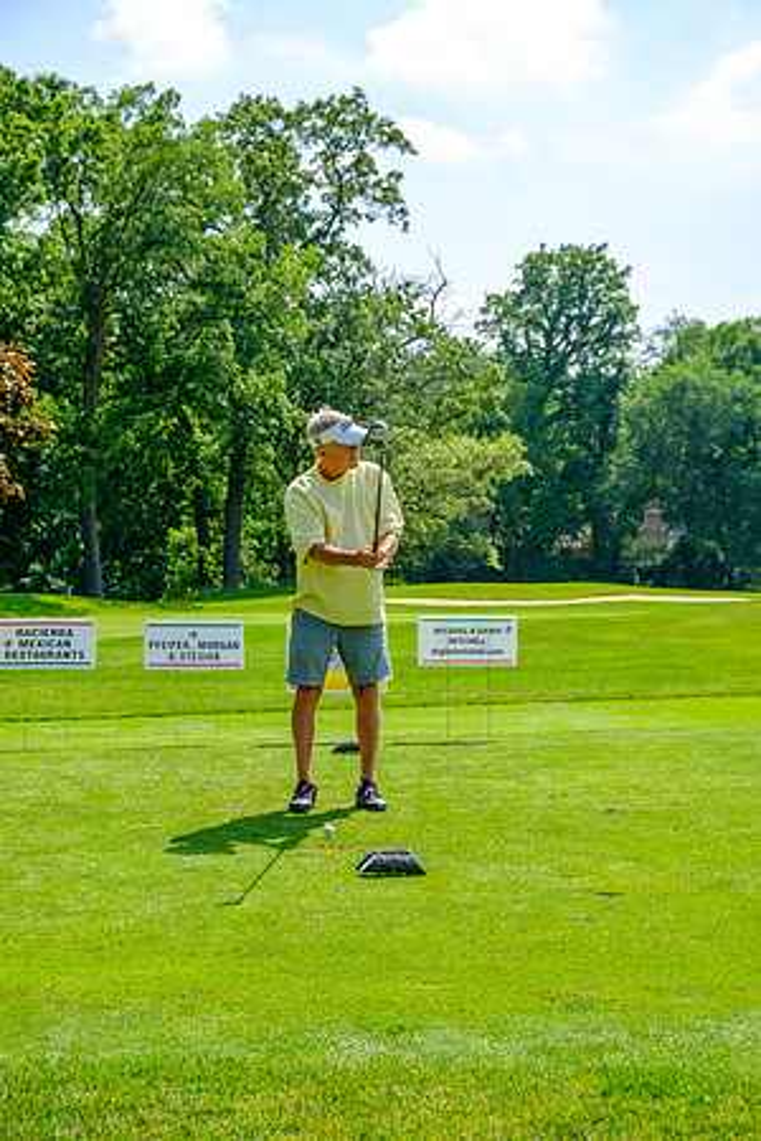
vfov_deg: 31.4
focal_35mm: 64
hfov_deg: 21.2
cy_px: 570
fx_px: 2029
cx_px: 380
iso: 200
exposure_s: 1/320
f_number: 6.4
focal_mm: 42.5
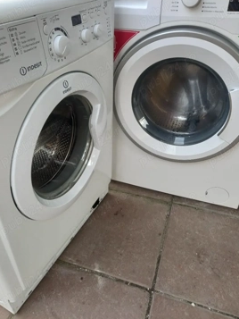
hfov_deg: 49.8
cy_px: 155
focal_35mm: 28
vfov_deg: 63.4
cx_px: 116
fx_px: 258
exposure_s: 1/100
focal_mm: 4.6
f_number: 2
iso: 40
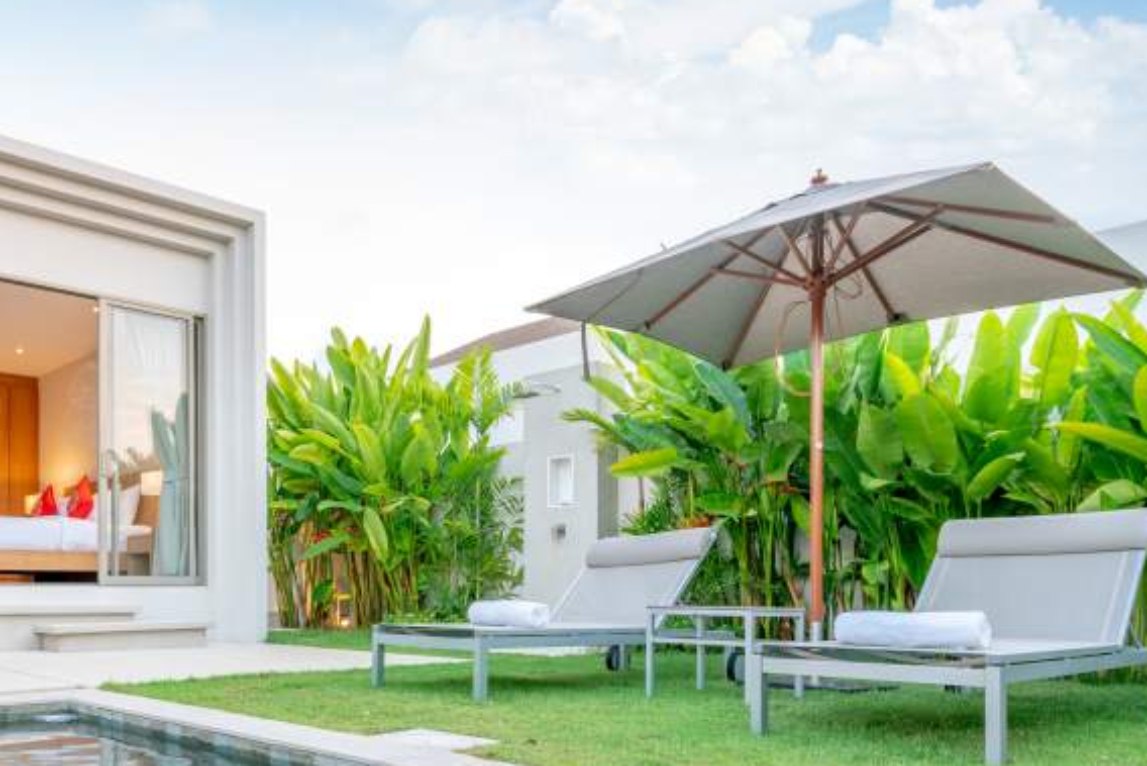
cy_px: 551
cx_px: 194
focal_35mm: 28
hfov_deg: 59.1
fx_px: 892
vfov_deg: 45.2
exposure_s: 1/25
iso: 100
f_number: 4
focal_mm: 16
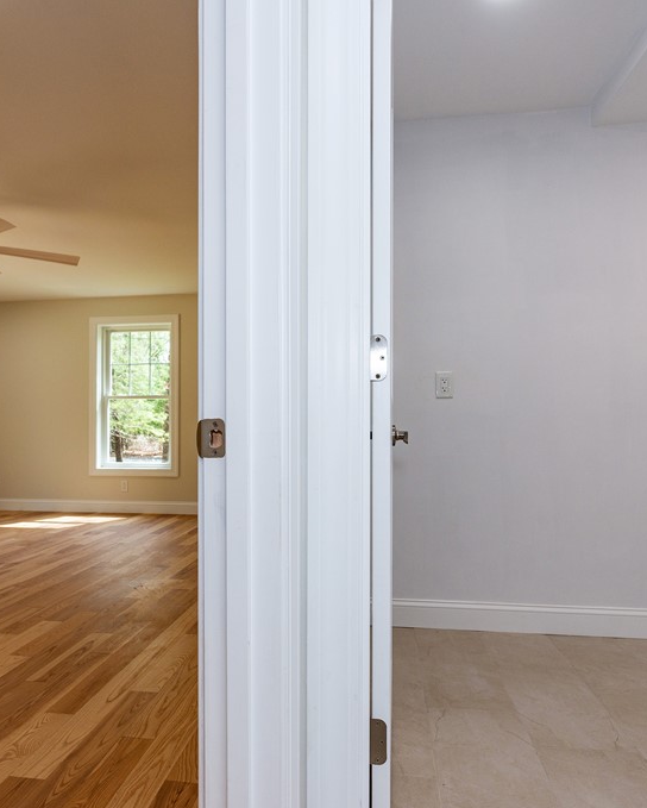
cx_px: 251
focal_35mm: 24
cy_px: 411
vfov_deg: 70.2
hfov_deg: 58.2
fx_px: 574
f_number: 6.3
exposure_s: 1/60
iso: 320
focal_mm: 16
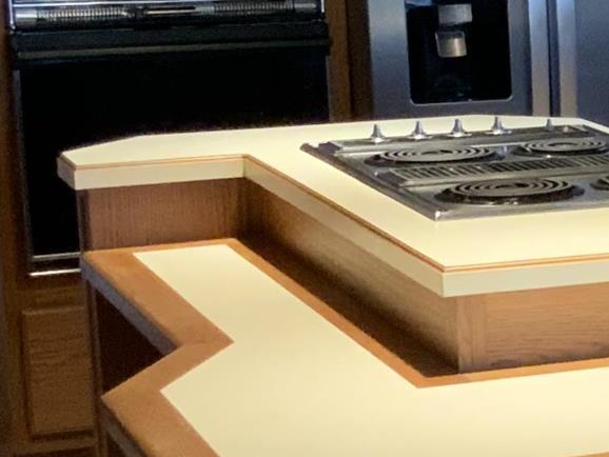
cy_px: 272
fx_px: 2710
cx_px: 1163
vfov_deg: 9.6
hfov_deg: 11.7
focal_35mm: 154
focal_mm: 3
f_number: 1.8
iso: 250
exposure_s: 1/60
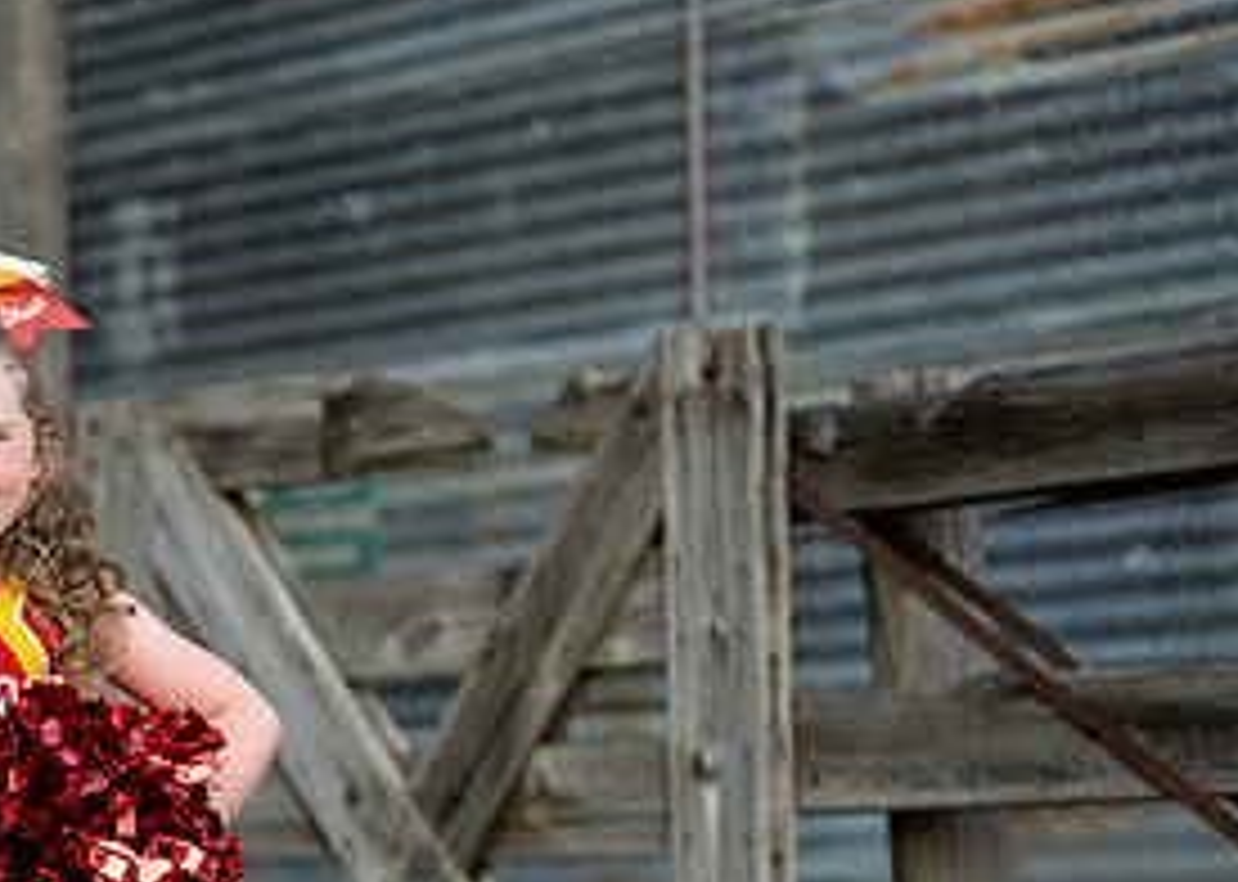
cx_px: -63
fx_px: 4322
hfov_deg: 15.9
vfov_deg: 11.5
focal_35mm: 123
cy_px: 896
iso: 125
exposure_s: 1/2000
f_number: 1.2
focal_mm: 50
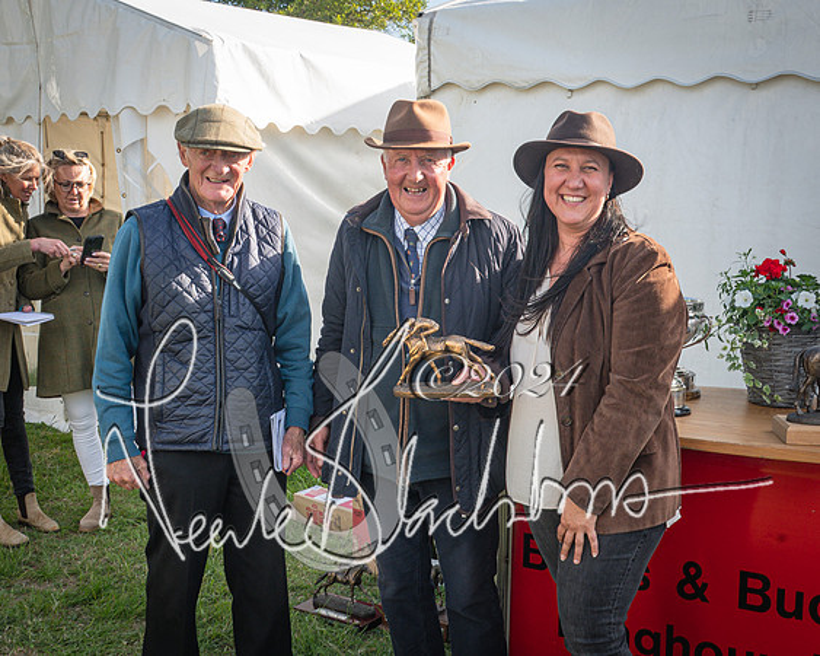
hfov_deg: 41.1
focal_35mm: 45
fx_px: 1093
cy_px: 328
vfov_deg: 33.4
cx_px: 421
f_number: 9
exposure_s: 1/60
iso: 200
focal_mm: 27
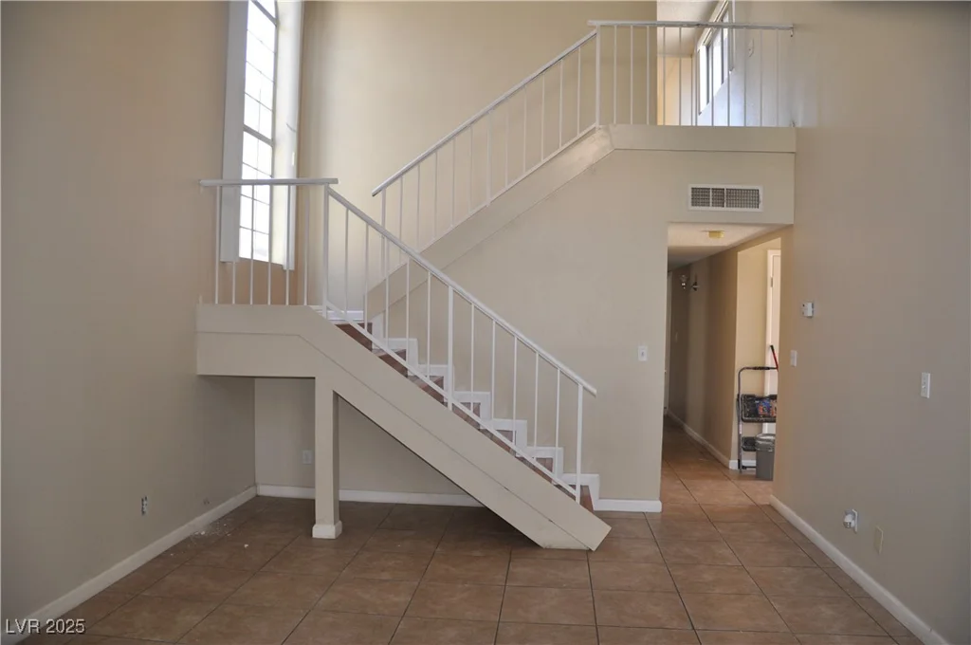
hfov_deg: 67.4
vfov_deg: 47.8
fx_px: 727
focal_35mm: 27
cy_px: 322
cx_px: 486
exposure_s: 1/125
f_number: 3.5
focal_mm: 18
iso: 400
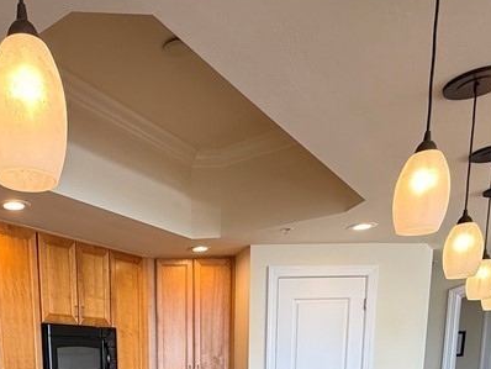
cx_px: 112
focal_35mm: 36
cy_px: 457
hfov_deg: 48.9
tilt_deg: -8.7
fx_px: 511
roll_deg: +2.1
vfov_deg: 32.0
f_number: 2.2
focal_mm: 2.22
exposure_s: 1/120
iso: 125
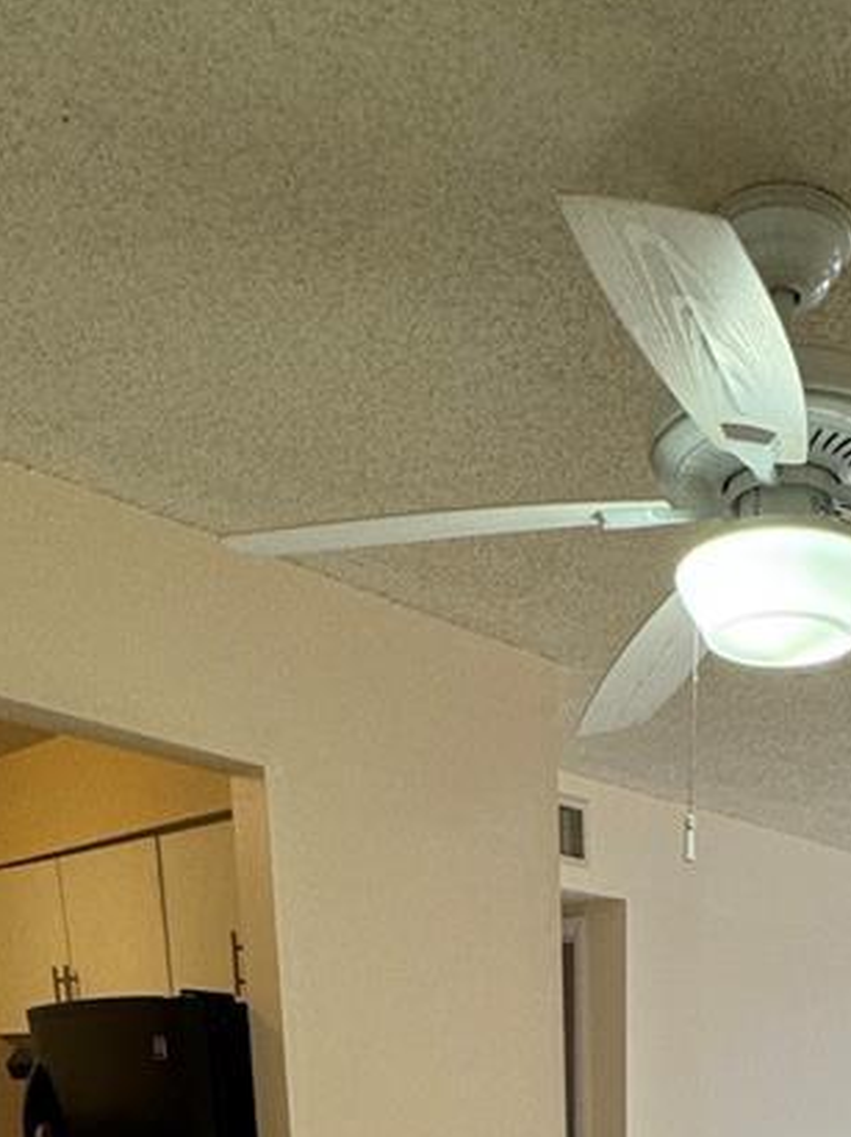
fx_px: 1345
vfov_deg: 33.1
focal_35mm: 41
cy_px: 1498
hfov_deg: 33.5
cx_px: 746
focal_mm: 2.22
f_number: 2.2
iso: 125
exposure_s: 1/120
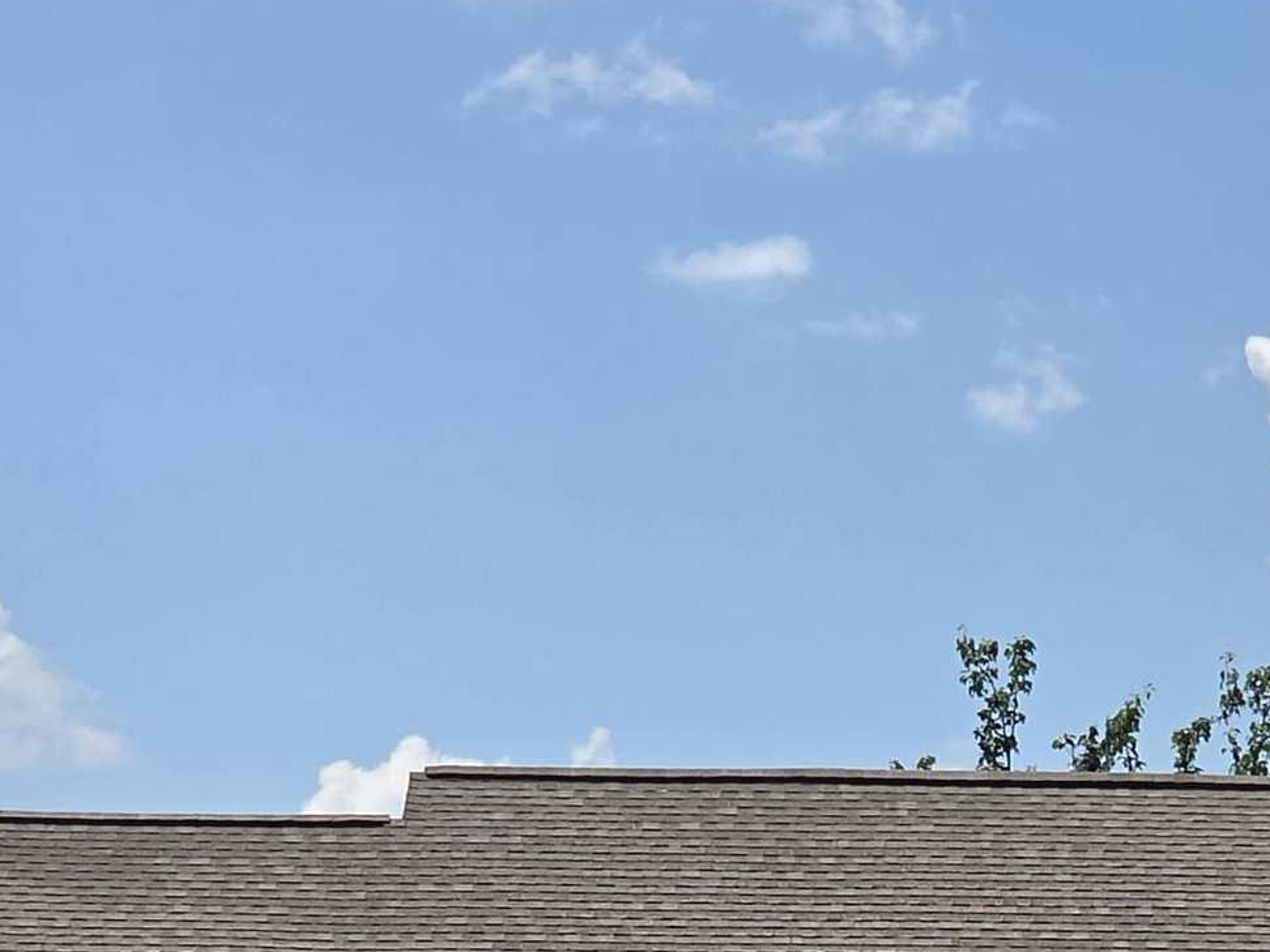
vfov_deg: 6.8
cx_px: 1056
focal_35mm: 218
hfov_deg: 9.1
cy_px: 1134
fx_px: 7998
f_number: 2.4
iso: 40
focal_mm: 7
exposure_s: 1/2000
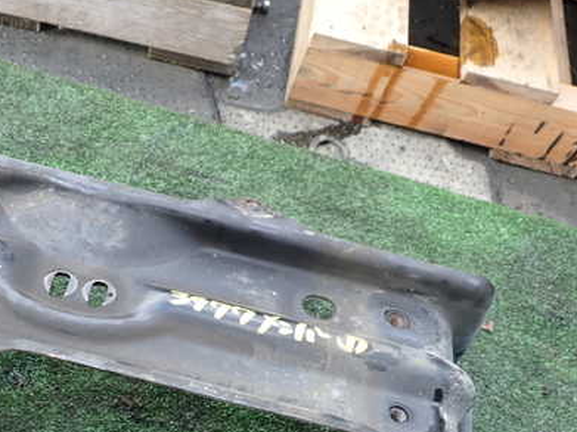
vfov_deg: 31.1
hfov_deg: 40.2
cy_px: 314
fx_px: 767
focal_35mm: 46
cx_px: 149
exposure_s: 1/100
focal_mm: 5.4
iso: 100
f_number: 3.2
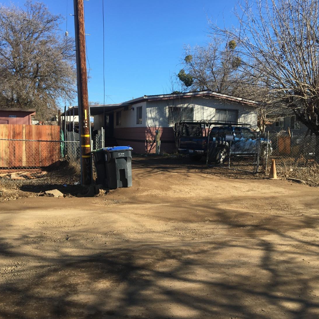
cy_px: 162
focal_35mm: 35
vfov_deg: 47.2
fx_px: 365
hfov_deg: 47.2
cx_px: 149
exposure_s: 1/916
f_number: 2.2
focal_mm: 4.15
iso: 25
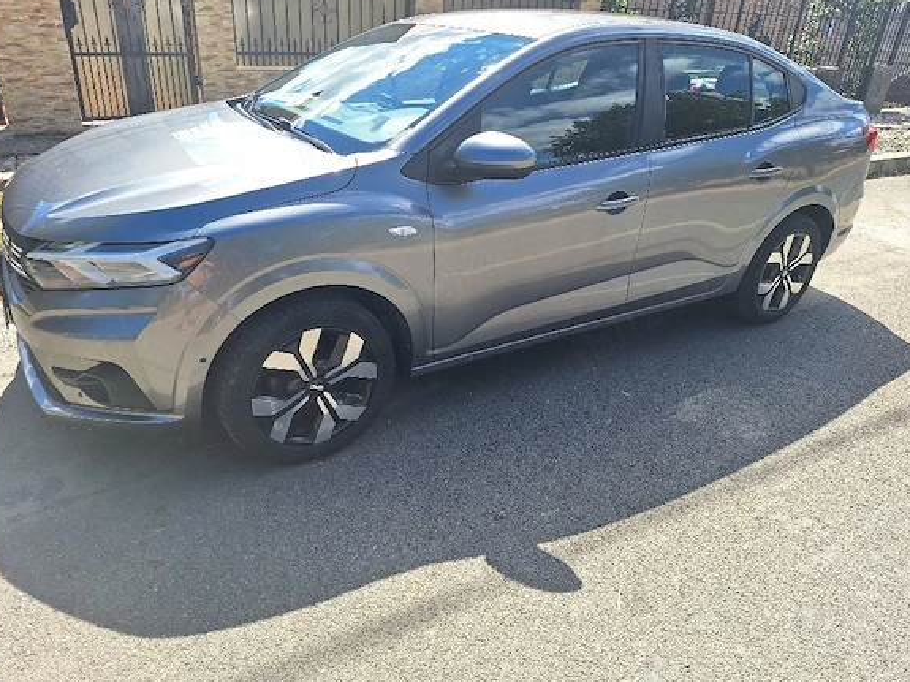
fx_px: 631
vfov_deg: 56.8
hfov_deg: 71.6
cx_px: 454
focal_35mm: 24
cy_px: 331
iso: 40
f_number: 1.8
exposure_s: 1/1667
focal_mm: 5.54
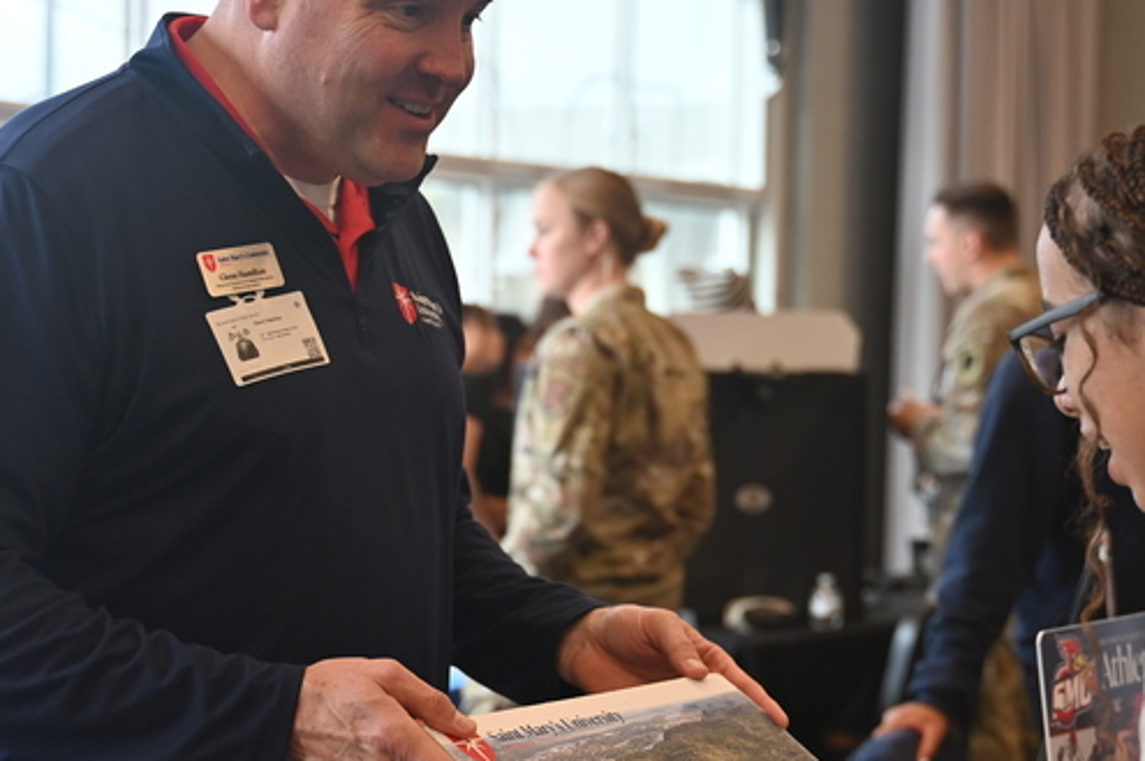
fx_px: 2828
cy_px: 579
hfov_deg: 22.9
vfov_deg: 15.3
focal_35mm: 89
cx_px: 467
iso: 400
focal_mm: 43
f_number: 2.8
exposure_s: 1/200
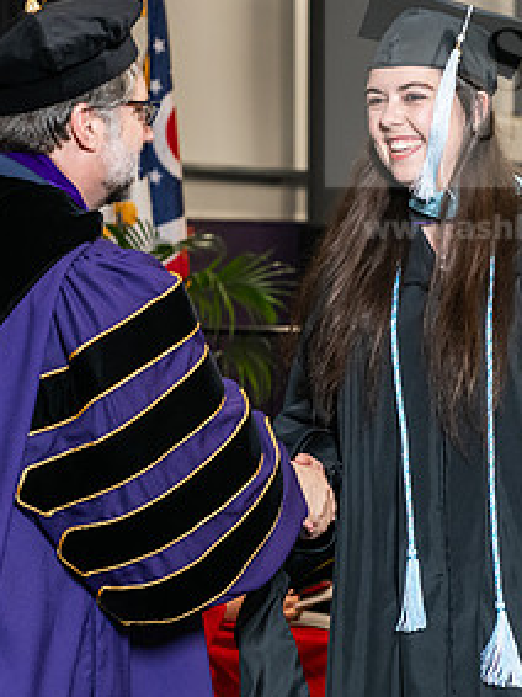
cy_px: 280
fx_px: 2616
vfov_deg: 15.2
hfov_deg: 11.4
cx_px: 251
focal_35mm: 130
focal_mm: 66
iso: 2000
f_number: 5
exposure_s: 1/200
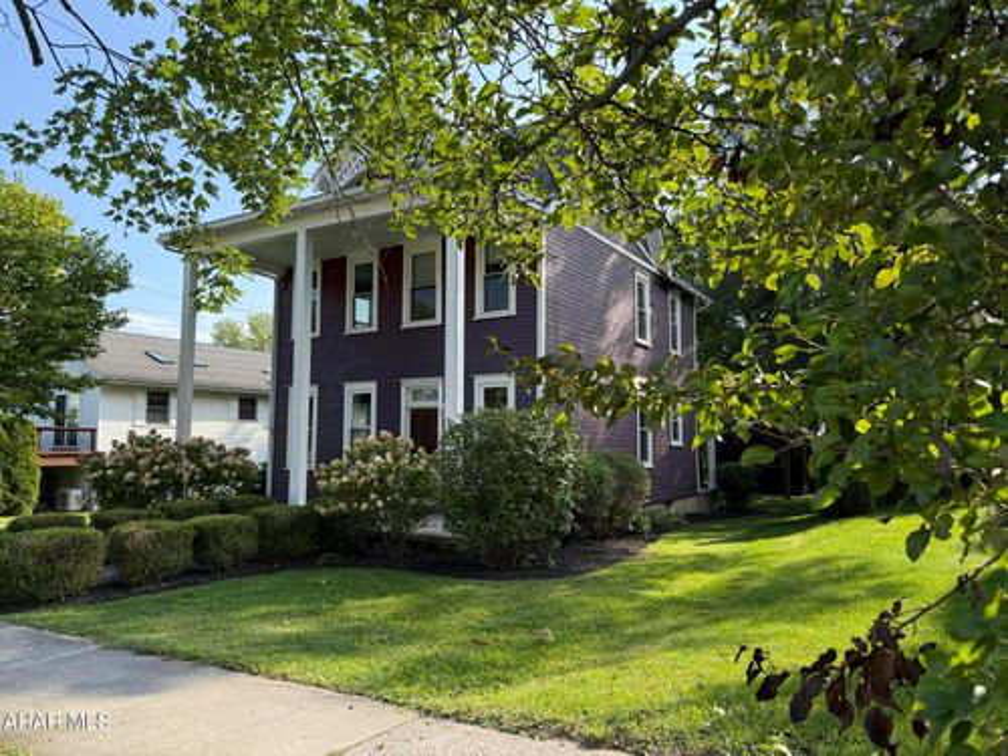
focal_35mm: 24
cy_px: 378
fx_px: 699
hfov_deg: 71.6
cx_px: 504
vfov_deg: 56.8
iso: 100
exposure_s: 1/1553
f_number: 1.78
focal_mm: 6.76
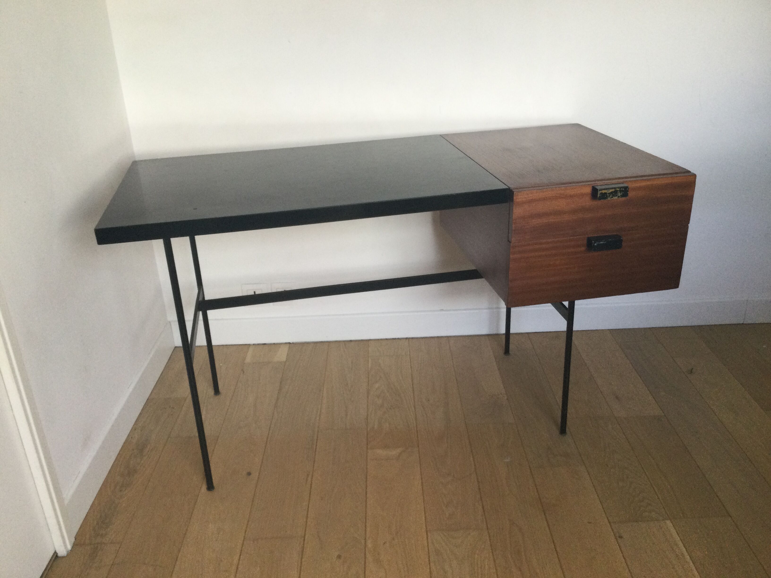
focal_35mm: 31
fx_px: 690
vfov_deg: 45.4
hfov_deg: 58.4
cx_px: 386
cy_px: 289
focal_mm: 3.3
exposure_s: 1/33
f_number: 2.4
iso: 40
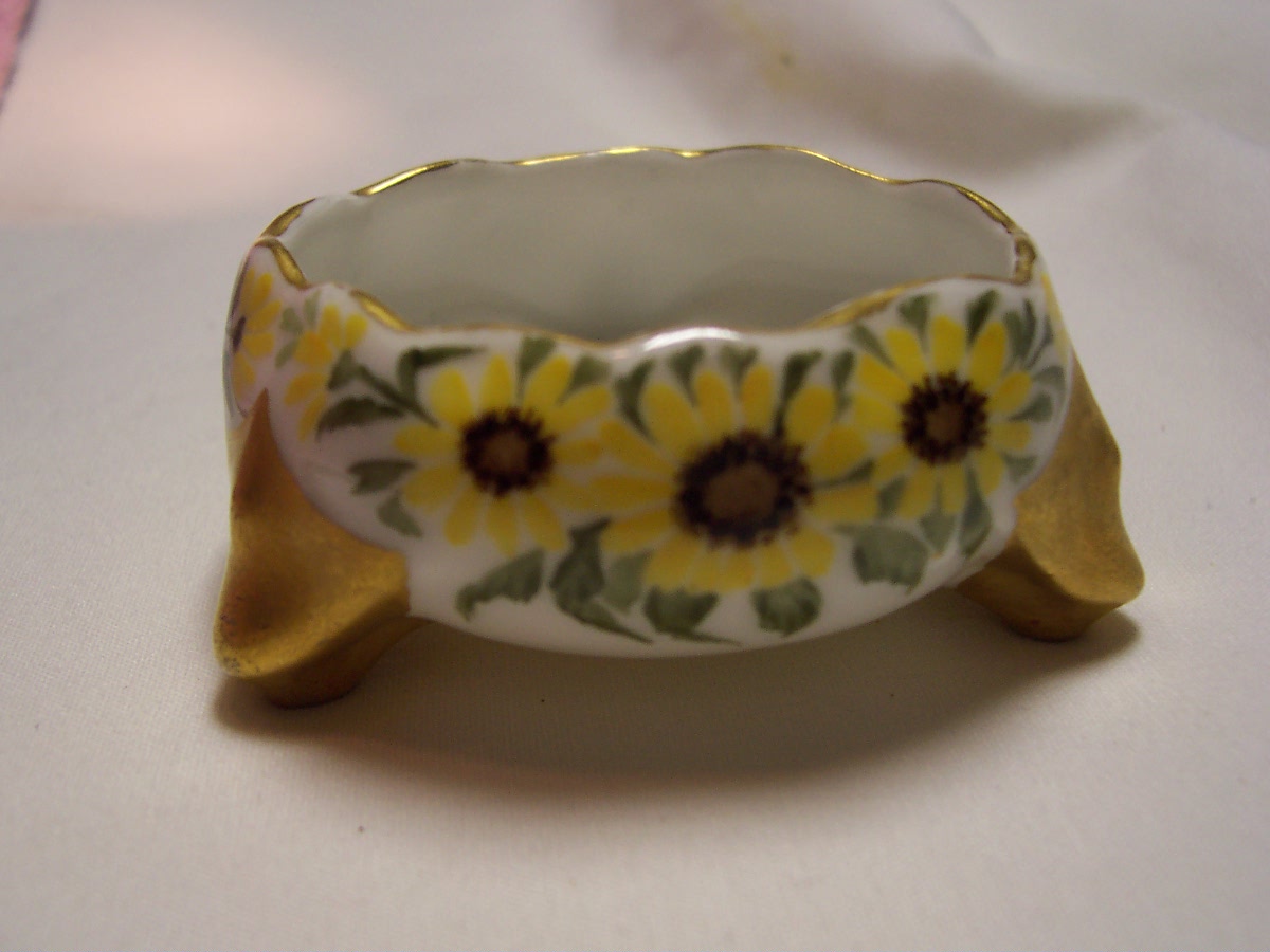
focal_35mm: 37
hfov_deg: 50.1
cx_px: 635
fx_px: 1357
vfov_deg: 38.7
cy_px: 476
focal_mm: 5.6
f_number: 2.8
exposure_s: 1/60
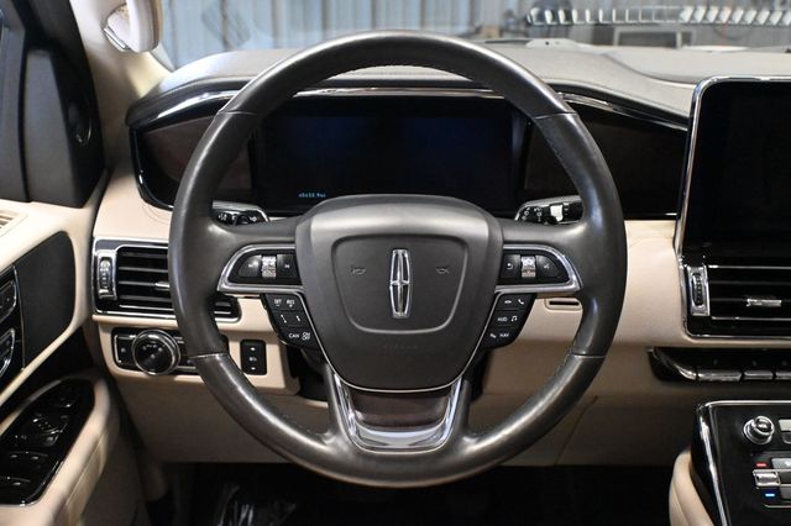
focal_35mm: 37
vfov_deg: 36.1
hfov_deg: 52.2
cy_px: 263
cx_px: 396
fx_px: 807
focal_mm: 24.5
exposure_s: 1/60
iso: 9000
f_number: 4.2
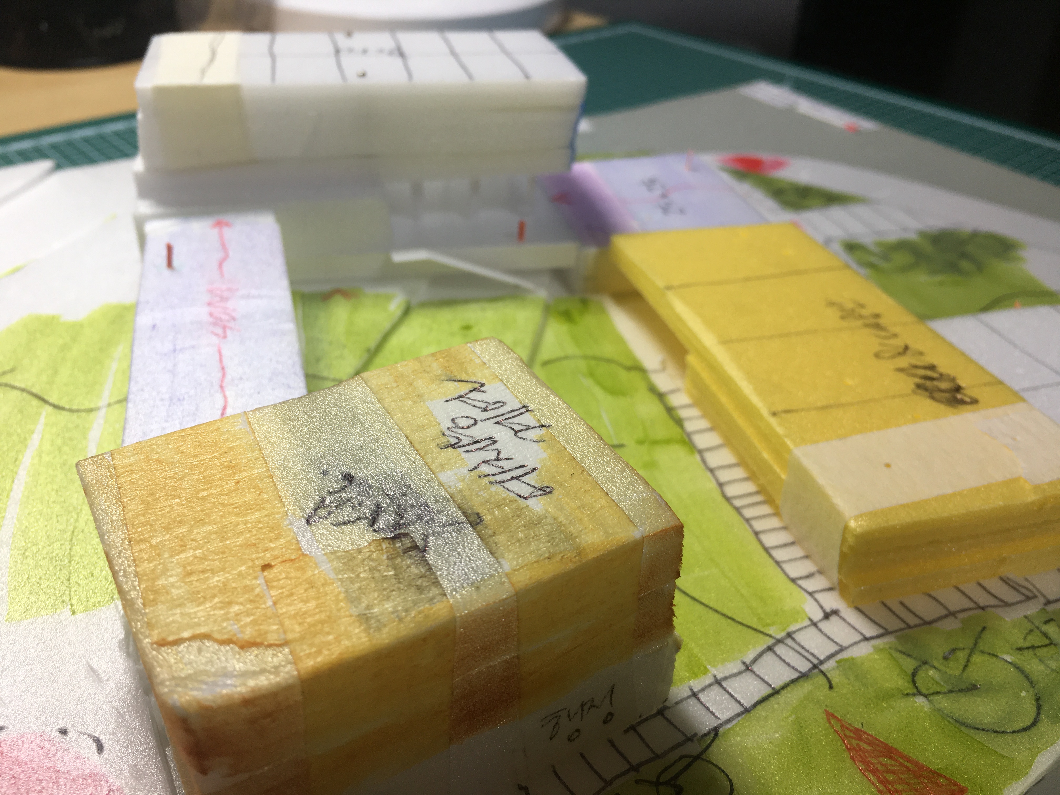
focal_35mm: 29
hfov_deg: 61.7
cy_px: 398
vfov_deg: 48.2
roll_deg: -2.2
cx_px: 530
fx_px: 888
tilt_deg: -35.3
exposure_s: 1/60
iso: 32
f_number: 2.2
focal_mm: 4.15
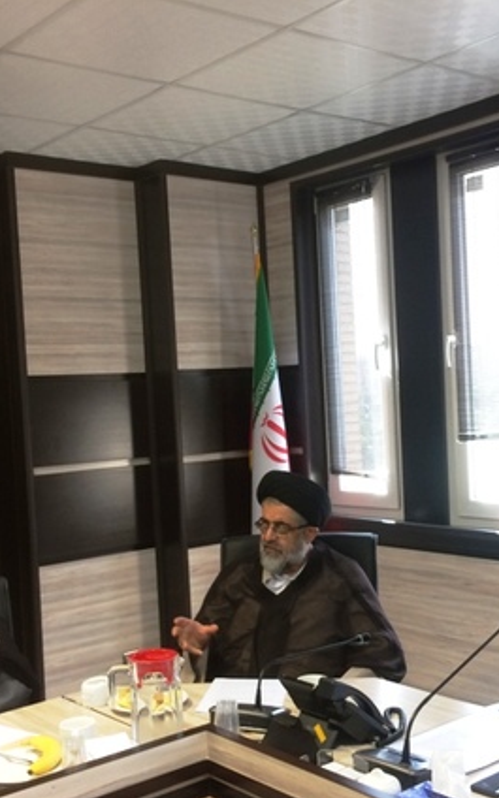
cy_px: 436
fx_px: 979
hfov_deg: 28.6
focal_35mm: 45
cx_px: 279
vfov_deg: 44.3
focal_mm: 4.15
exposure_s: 1/30
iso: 64
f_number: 2.2
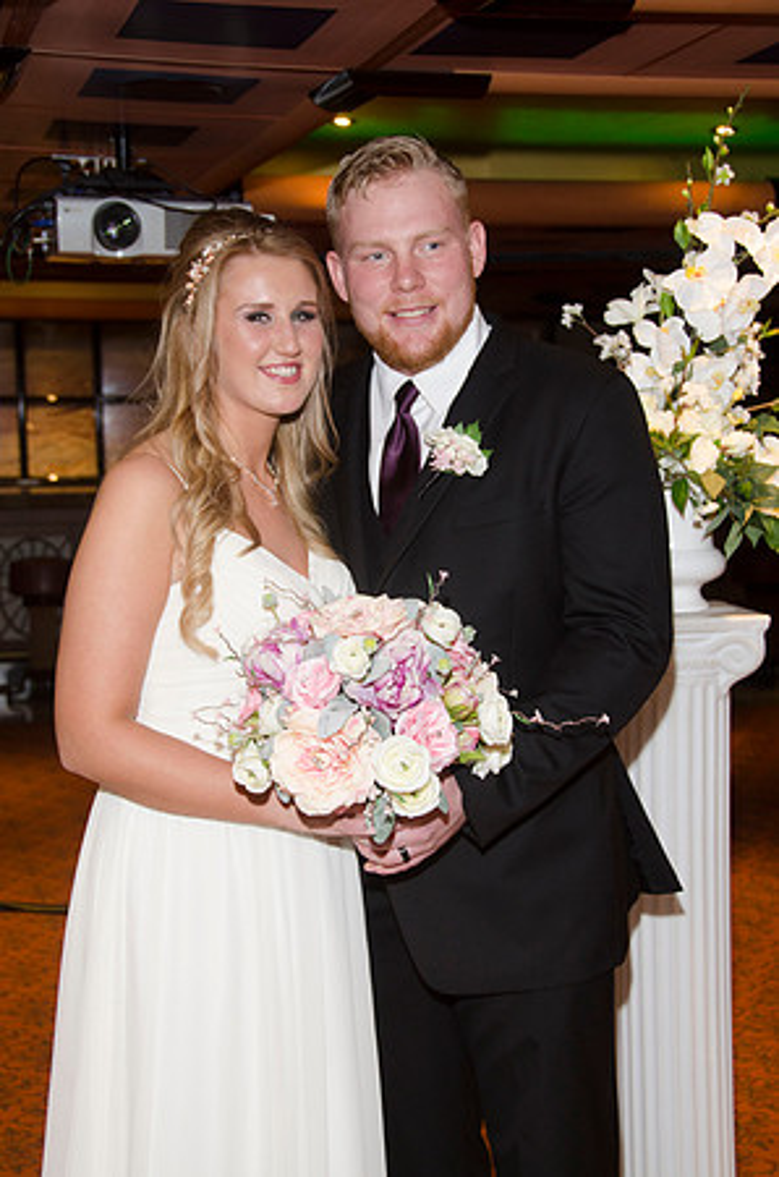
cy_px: 588
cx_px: 390
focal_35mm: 54
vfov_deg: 36.9
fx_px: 1761
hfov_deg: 24.9
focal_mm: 36
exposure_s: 1/60
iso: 400
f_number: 5.6
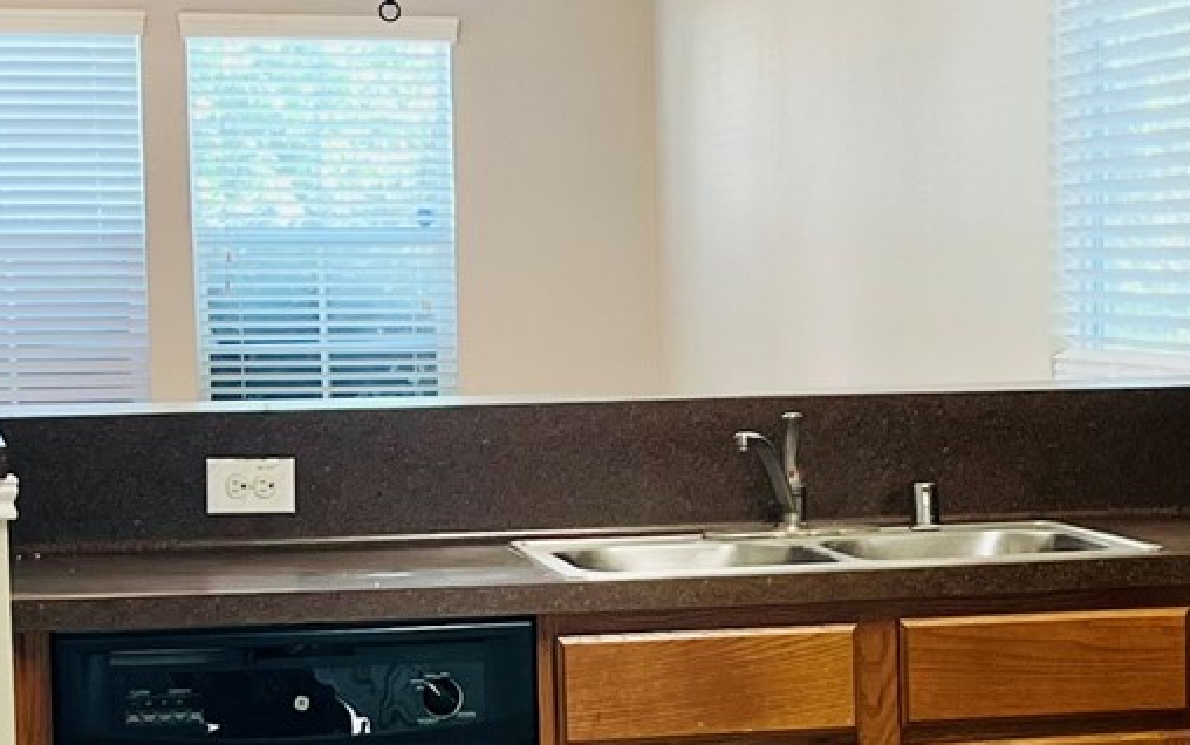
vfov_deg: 11.8
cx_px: 789
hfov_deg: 18.7
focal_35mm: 111
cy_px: 560
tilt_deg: -6.2
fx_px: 3601
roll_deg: +0.7
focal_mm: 5.7
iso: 80
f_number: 1.5
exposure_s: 1/60
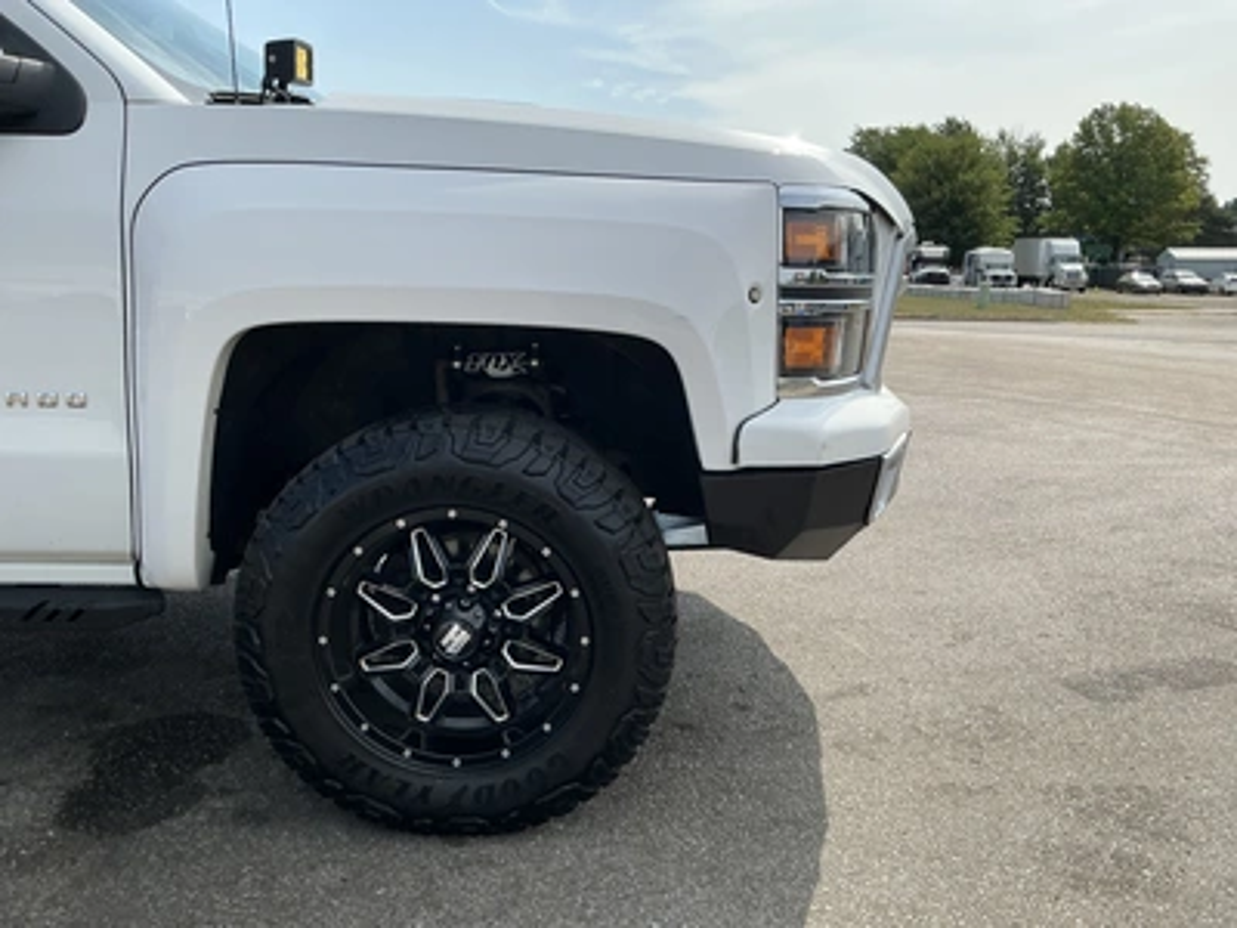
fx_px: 1001
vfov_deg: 49.7
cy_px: 464
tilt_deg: -9.0
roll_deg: +0.0
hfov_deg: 63.4
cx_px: 618
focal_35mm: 28
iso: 25
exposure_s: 1/1675
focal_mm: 3
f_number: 1.8
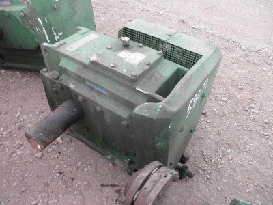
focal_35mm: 28
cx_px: 136
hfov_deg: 63.4
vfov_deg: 49.7
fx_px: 221
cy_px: 102
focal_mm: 5
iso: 64
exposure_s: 1/40
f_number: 3
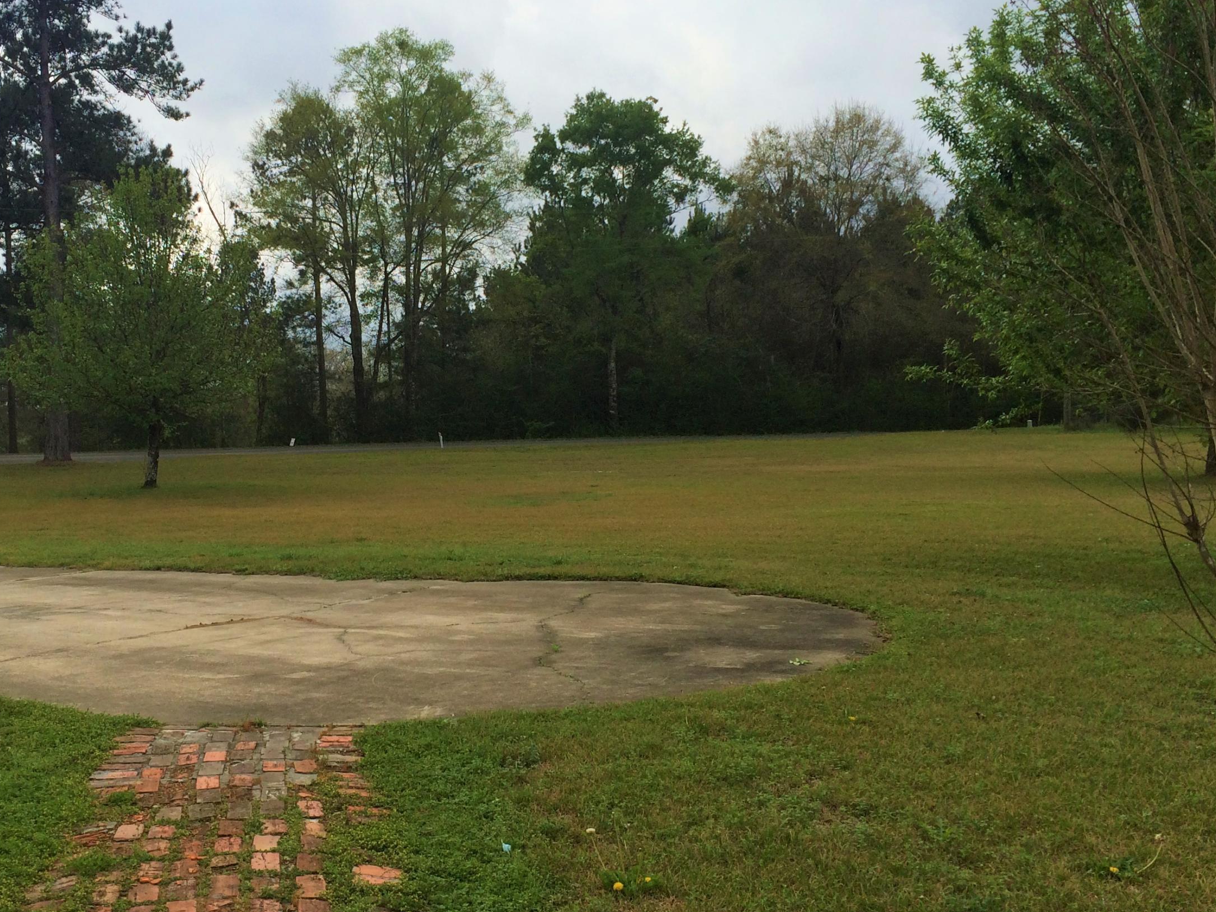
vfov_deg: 36.0
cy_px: 466
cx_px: 428
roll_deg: +1.3
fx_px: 1405
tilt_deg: -1.1
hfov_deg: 46.2
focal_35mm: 40
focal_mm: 4.15
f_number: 2.2
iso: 32
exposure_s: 1/2283
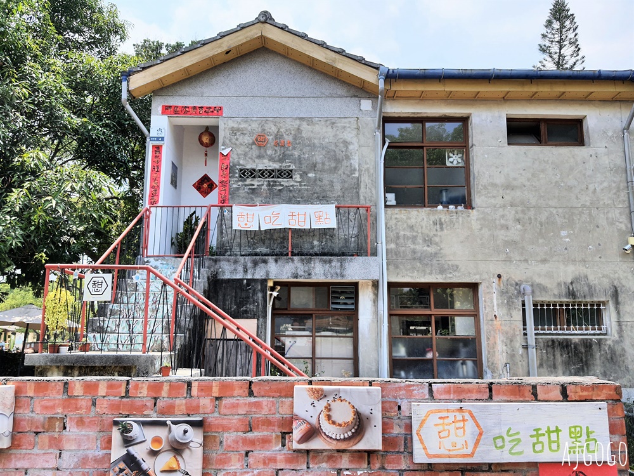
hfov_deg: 67.3
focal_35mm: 26
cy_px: 238
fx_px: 476
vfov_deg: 53.1
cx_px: 317
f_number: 1.7
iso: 50
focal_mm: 4.32
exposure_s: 1/1744
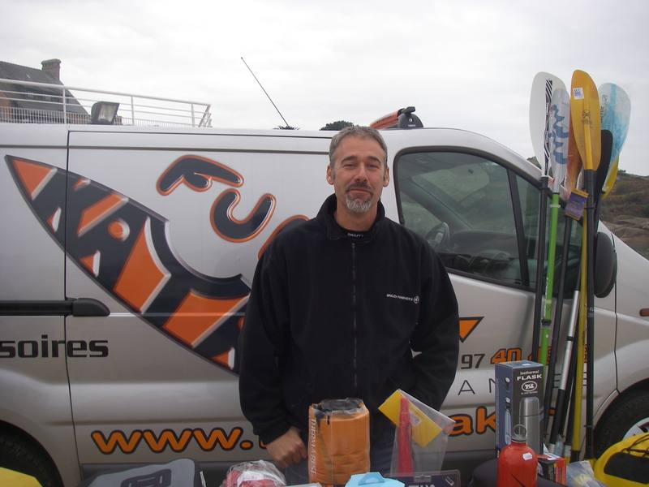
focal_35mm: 38
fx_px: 712
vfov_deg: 37.7
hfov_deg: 49.0
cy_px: 244
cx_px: 324
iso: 64
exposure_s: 1/125
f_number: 3.3
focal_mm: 6.3
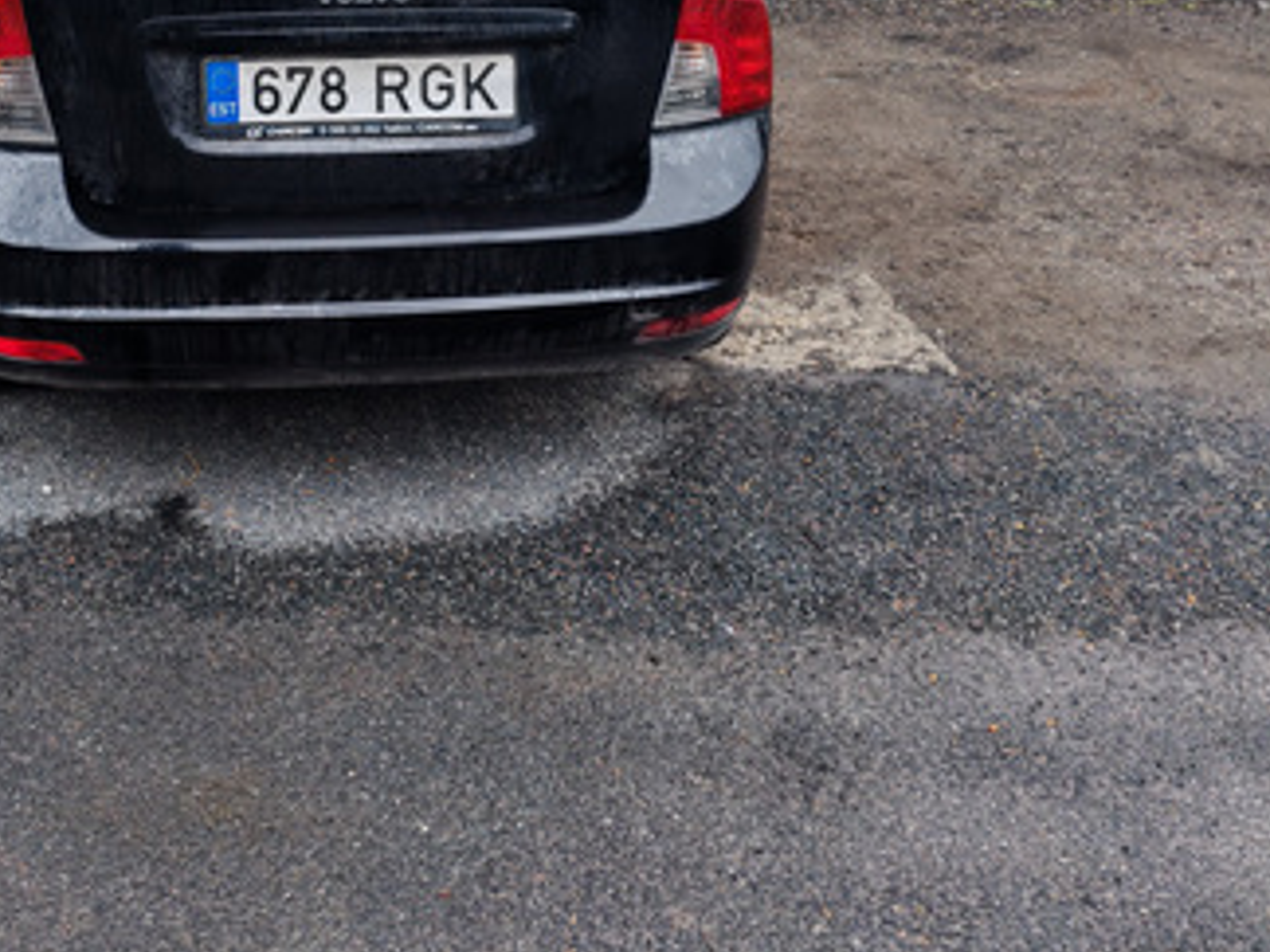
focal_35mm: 50
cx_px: 341
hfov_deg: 37.4
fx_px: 1834
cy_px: 82
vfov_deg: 27.9
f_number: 1.95
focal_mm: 5.52
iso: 50
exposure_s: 1/120
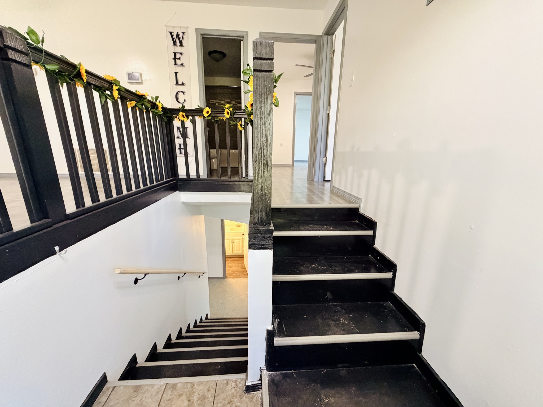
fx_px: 220
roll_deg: -1.0
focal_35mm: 14
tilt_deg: -14.7
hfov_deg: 102.1
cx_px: 272
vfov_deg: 85.7
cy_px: 204
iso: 640
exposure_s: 1/60
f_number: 2.2
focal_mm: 2.22
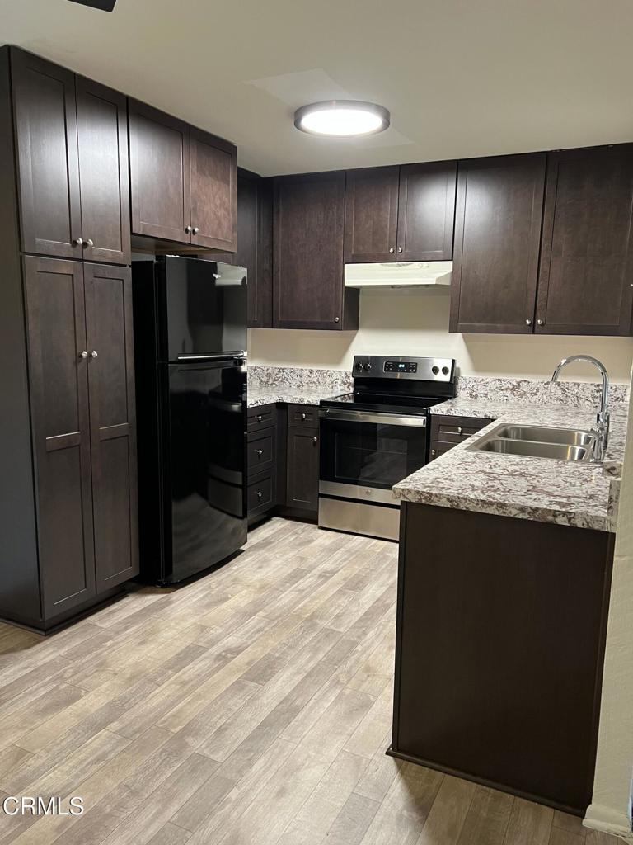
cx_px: 316
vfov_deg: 67.3
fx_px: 634
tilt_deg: -9.2
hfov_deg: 53.1
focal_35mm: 26
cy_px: 422
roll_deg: -1.6
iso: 320
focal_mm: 5.7
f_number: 1.5
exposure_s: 1/60
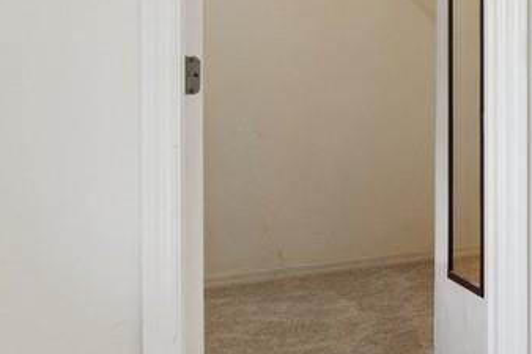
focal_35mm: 71
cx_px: 1155
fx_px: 1049
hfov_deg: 17.0
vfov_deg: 18.8
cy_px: 25
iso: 200
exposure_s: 1/8
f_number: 8
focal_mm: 10
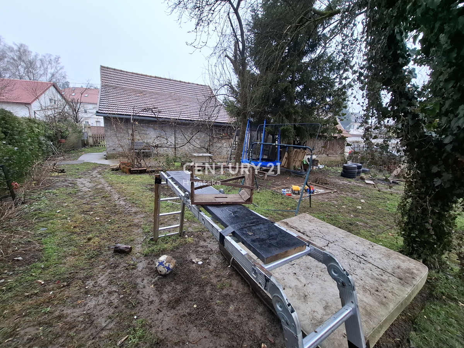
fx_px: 174
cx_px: 232
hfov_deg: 106.2
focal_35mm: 13
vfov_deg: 89.9
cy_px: 174
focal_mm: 1.74
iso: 40
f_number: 2.2
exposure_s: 1/50
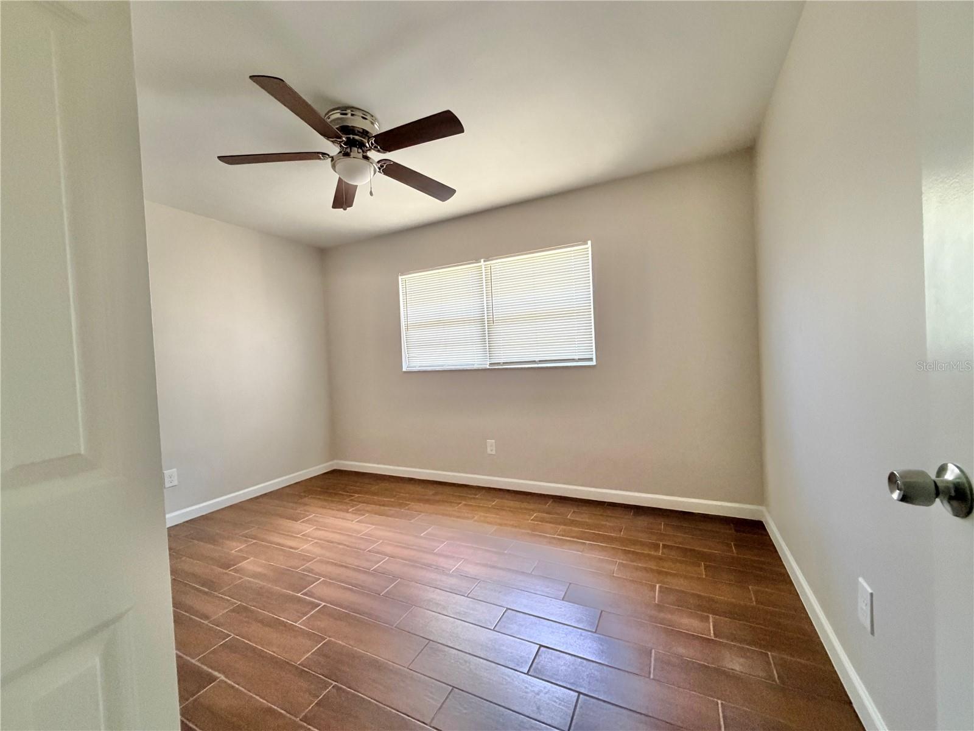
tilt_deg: -1.1
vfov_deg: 85.7
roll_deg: +3.3
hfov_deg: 102.1
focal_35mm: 14
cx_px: 487
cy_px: 366
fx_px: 394
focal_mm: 2.22
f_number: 2.2
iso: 500
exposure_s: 1/60
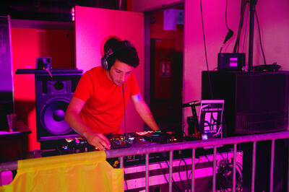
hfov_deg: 46.3
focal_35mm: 42
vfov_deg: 31.8
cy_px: 96
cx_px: 144
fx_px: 338
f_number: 2.8
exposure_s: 1/125
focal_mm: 42.1
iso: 12800
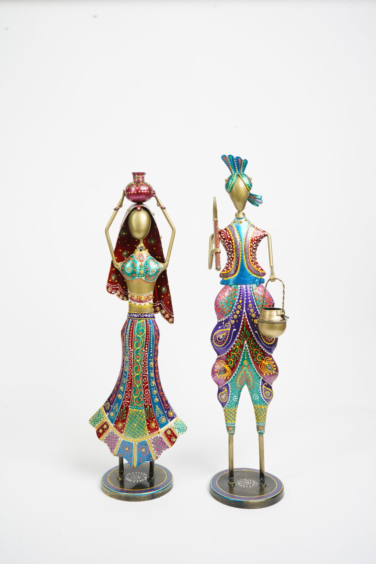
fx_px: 533
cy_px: 282
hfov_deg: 38.9
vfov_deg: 55.8
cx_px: 188
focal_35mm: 34
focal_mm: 34
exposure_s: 1/200
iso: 3200
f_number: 11
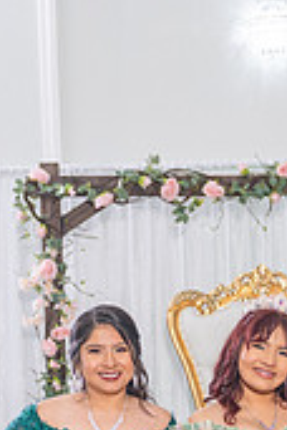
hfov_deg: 14.3
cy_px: 563
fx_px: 1136
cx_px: 235
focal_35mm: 95
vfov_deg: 19.7
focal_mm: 24
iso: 400
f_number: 3.5
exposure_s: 1/160
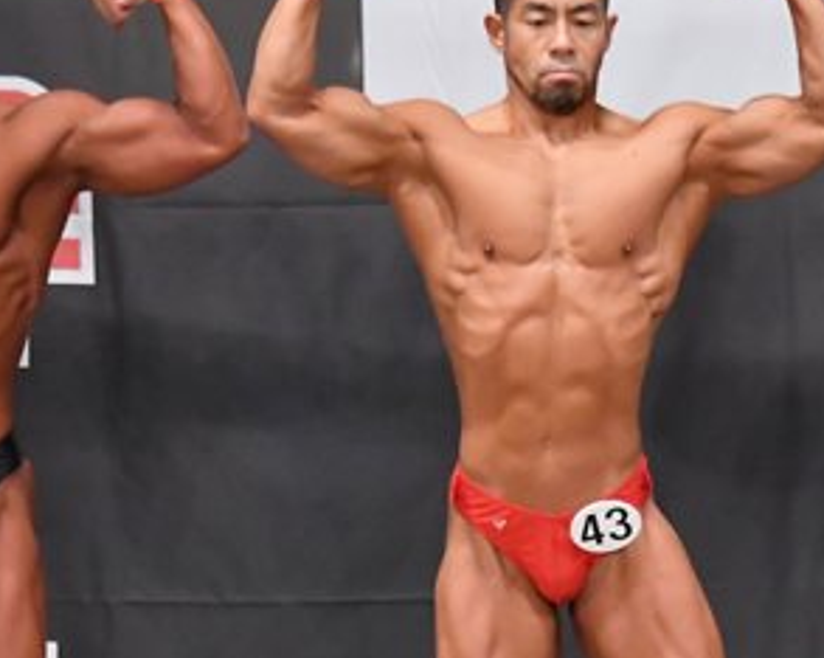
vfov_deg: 2.8
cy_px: 503
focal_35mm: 559
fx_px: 13623
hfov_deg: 3.5
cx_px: 314
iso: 6400
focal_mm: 150
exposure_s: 1/400
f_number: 5.6
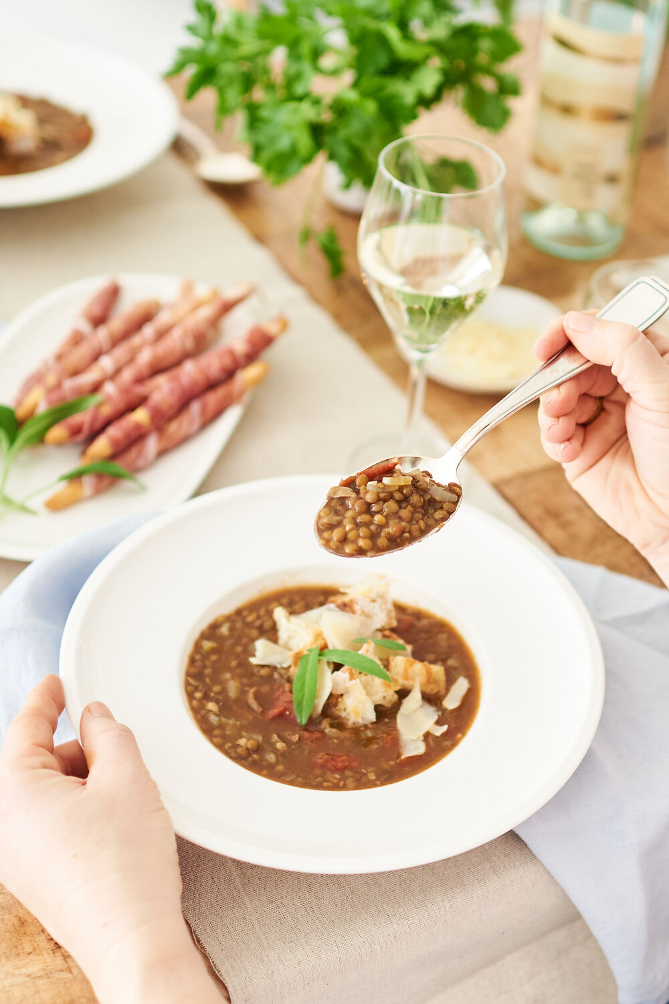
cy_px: 502
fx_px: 976
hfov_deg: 37.9
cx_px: 334
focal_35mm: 35
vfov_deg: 54.4
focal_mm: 35
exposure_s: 1/800
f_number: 2.2
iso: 640
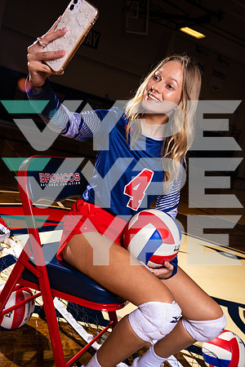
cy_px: 184
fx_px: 337
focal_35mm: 33
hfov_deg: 40.0
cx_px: 122
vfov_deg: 57.2
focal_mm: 33
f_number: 8
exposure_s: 1/200
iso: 250
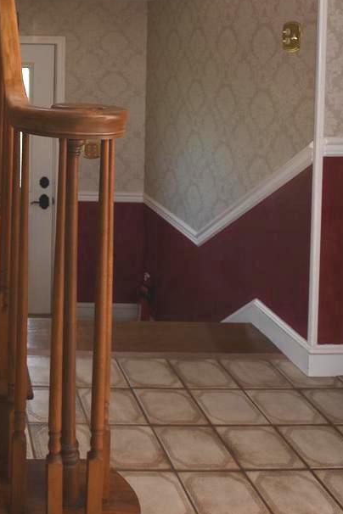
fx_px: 543
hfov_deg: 30.3
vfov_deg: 46.1
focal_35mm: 38
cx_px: -60
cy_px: 57
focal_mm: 10
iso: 100
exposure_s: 1/60
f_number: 4
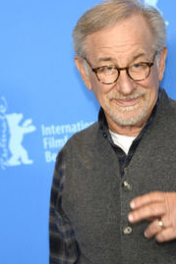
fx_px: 1909
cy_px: 136
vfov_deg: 7.9
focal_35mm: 260
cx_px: 87
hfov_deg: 5.3
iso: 640
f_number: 3.2
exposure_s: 1/400
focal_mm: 155
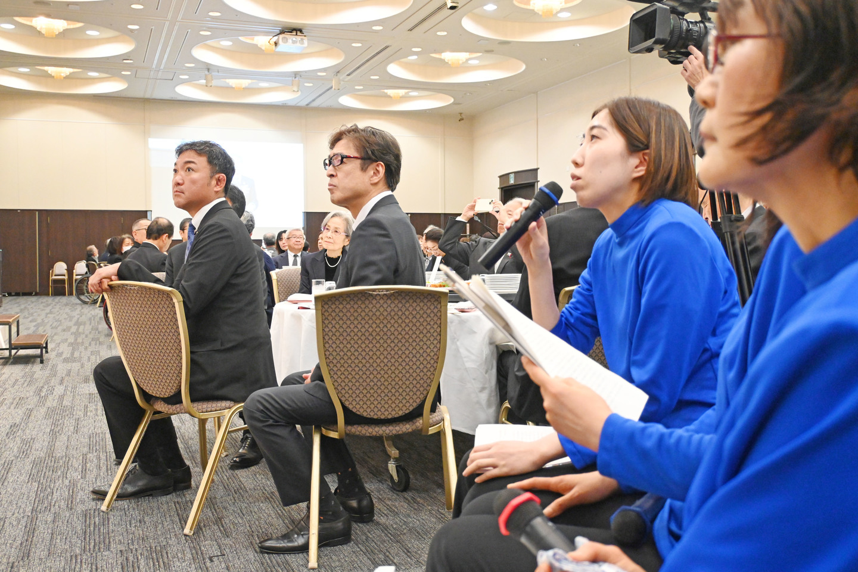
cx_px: 429
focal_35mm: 36
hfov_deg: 53.1
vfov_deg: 36.9
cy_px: 286
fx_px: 858
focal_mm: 24
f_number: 4.2
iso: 3200
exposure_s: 1/80
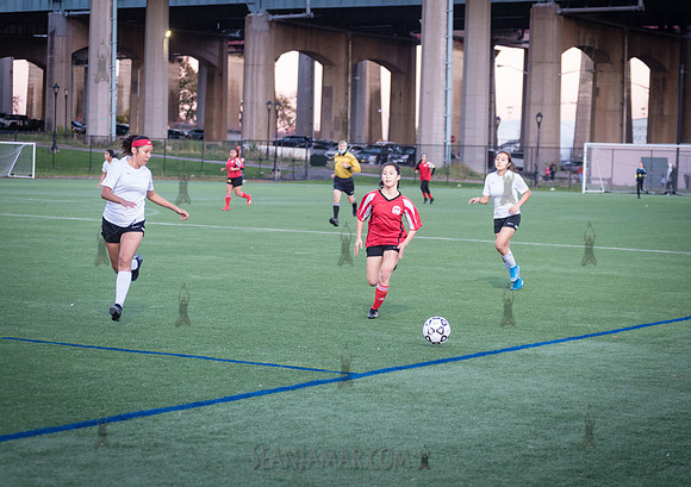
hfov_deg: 22.7
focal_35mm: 88
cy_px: 259
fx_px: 1722
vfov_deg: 16.1
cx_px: 387
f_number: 4
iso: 2000
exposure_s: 1/320
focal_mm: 80
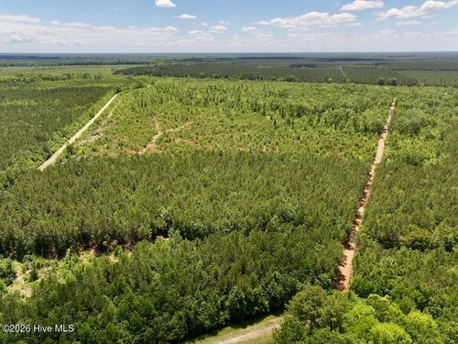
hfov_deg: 71.6
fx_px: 318
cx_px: 229
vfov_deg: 56.8
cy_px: 172
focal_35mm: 24
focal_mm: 12.29
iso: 120
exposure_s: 1/120
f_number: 2.8
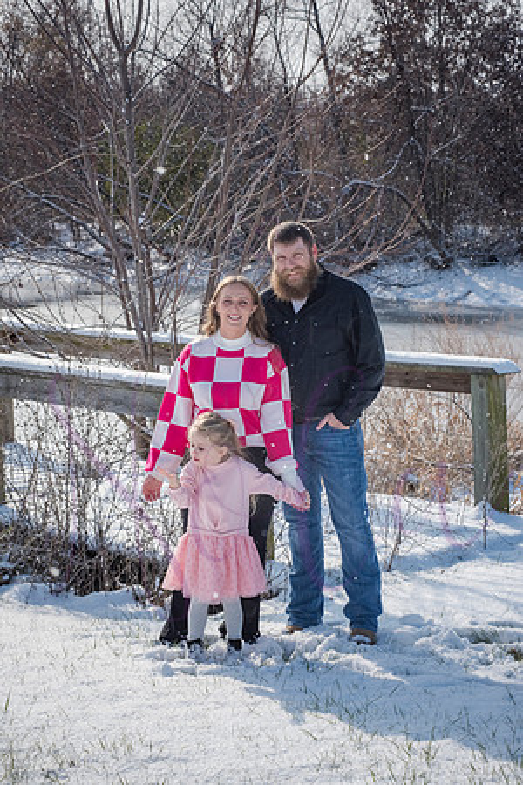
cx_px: 262
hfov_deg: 14.9
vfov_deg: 22.1
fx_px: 2005
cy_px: 392
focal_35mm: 92
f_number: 13
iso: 640
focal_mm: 92
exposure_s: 1/1000
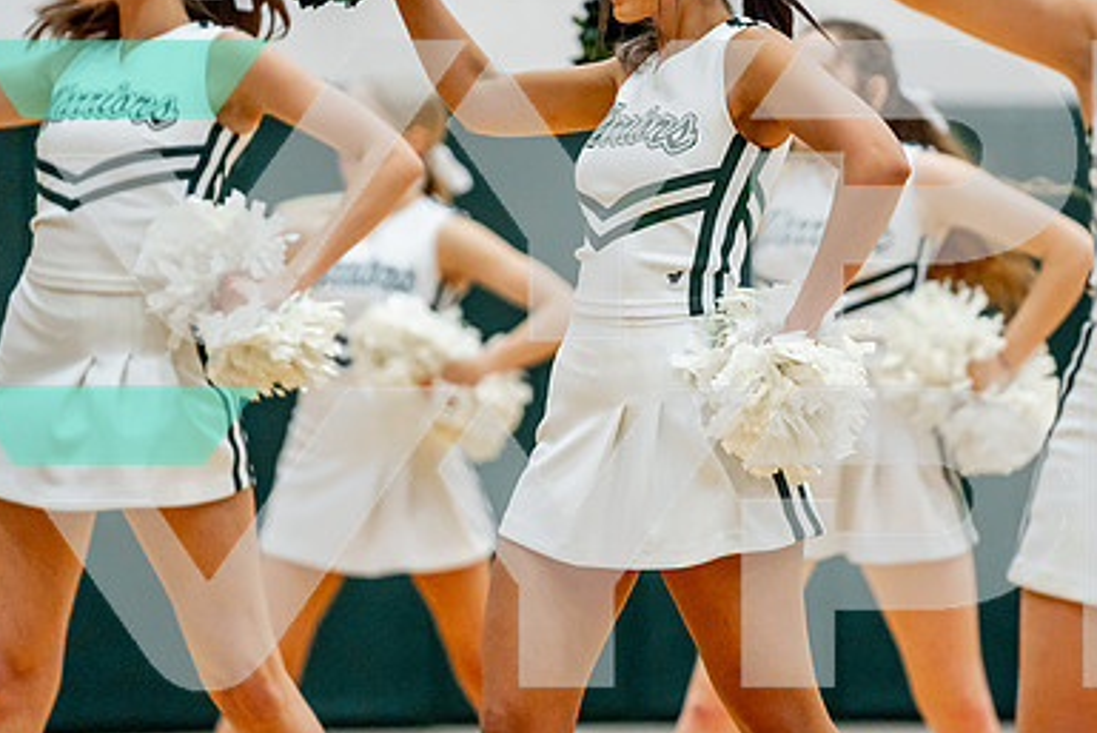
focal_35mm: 301
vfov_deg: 4.6
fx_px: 9175
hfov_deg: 6.8
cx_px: 695
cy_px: 193
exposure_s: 1/1000
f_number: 2.8
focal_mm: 200
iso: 2000
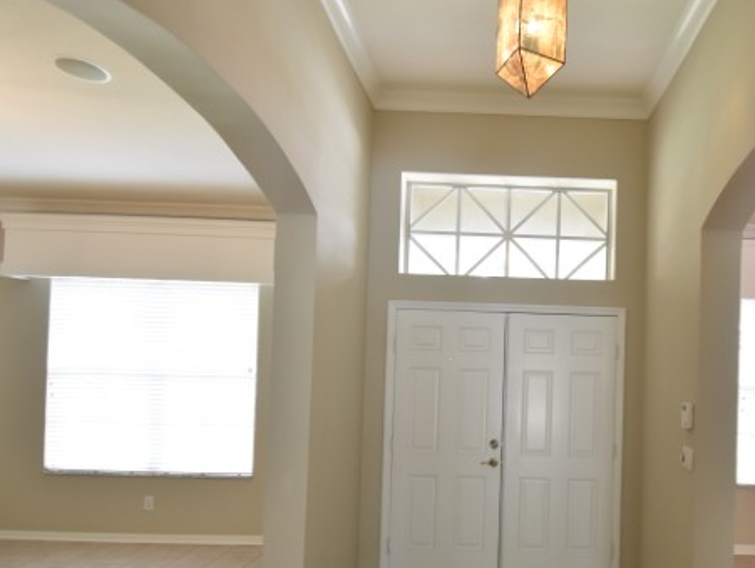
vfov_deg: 58.1
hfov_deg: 70.9
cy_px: 360
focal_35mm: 23
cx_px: 524
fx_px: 502
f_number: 4
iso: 800
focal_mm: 10
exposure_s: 1/60
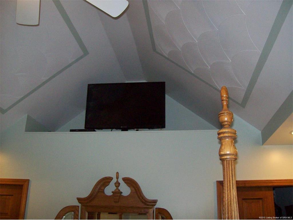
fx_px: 305
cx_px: 146
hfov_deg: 51.4
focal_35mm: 36
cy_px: 110
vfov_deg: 39.7
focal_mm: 6
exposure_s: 1/64
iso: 200
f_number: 2.7
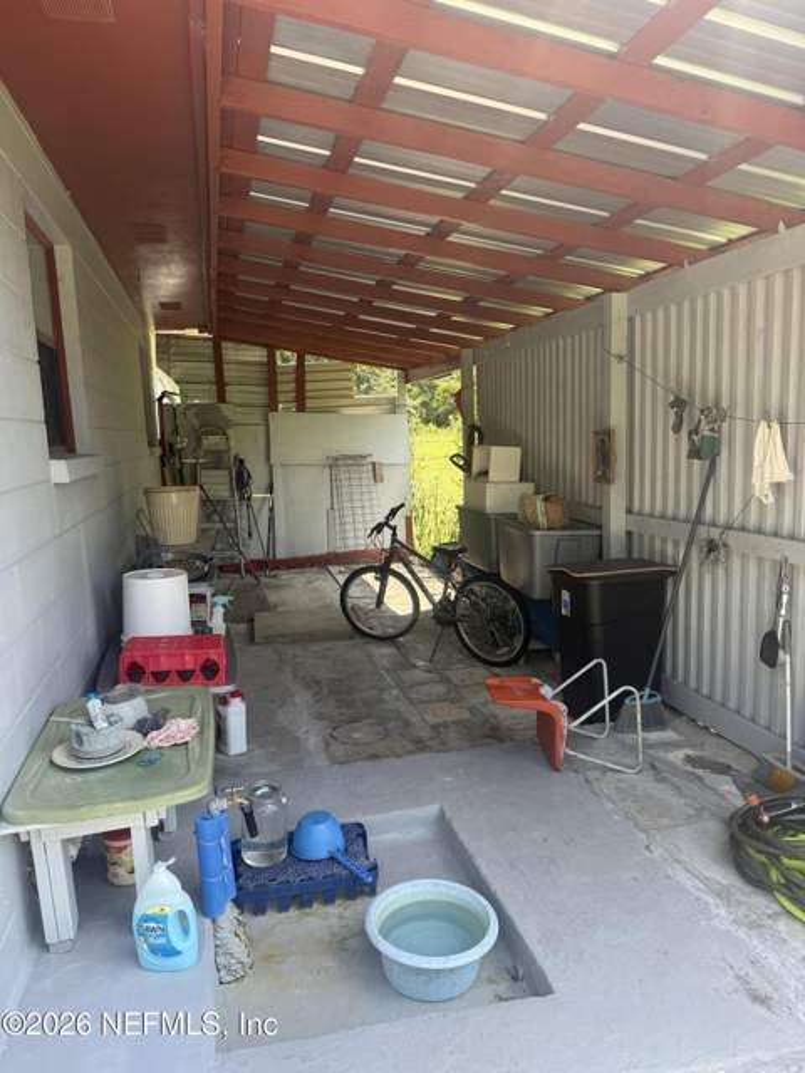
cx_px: 402
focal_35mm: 24
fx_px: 744
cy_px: 536
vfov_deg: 71.6
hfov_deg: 56.8
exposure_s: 1/521
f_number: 1.78
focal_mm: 6.76
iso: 80
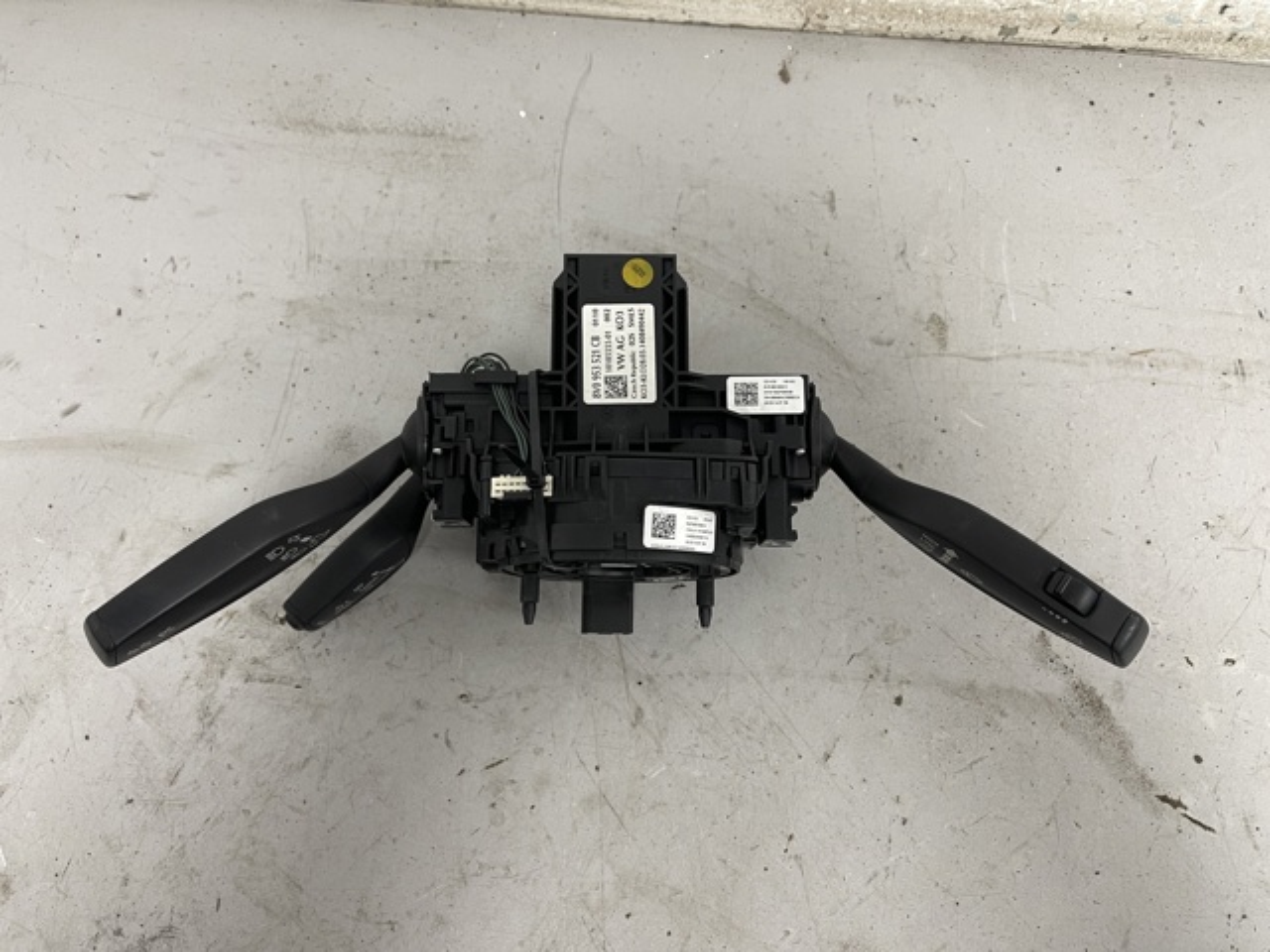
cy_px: 476
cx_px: 635
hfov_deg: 69.4
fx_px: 917
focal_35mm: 25
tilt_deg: -72.5
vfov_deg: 54.9
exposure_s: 1/50
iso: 80
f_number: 1.6
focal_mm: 5.1
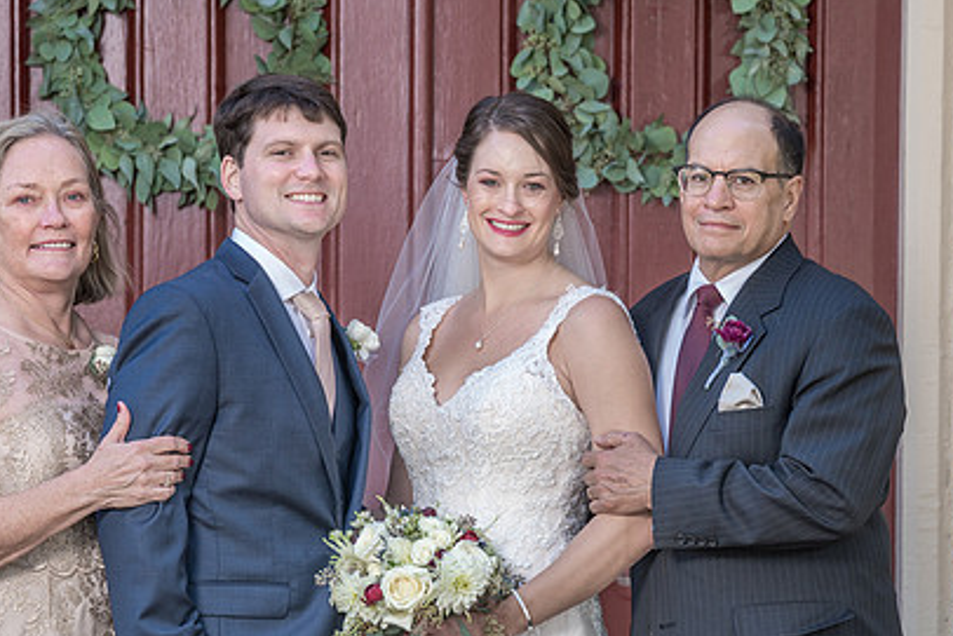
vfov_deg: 4.5
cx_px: 445
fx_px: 8103
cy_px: 398
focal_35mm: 306
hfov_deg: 6.7
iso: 400
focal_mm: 186
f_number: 4
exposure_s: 1/200
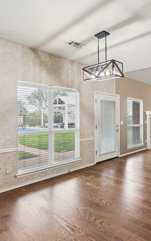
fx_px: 151
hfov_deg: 42.3
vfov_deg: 77.3
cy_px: 119
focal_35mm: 23
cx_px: 165
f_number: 2.8
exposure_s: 1/250
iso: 400
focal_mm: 14.6
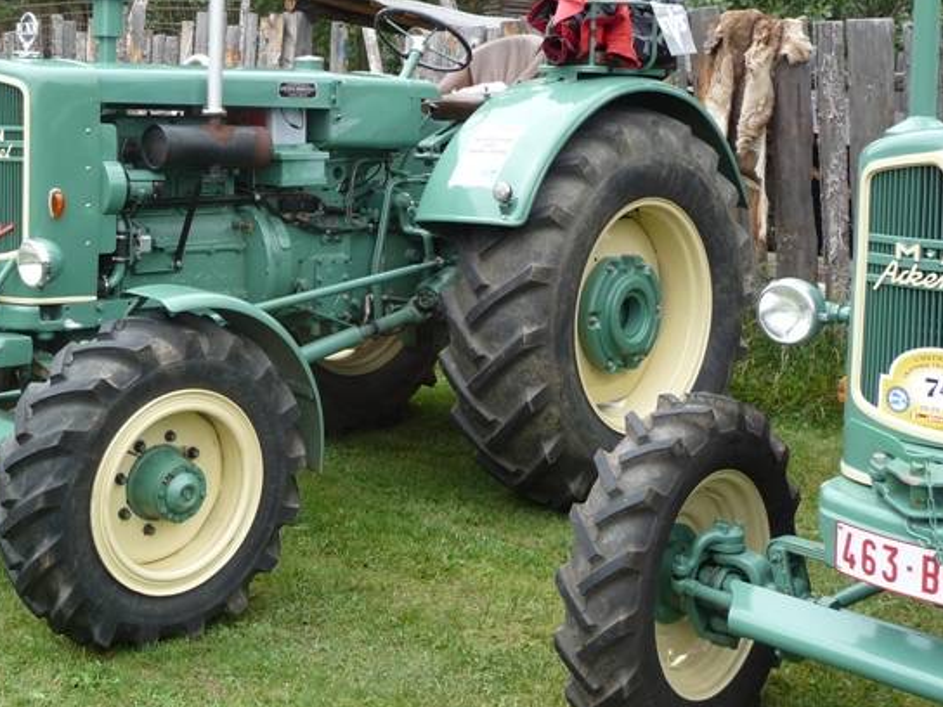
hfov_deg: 37.7
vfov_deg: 28.9
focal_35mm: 50
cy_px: 229
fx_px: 1362
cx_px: 310
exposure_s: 1/250
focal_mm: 5.6
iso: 100
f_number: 3.6
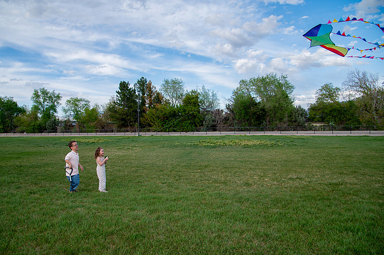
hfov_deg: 69.8
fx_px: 275
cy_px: 135
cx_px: 181
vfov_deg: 49.8
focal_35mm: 26
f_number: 5
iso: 200
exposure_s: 1/640
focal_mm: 24
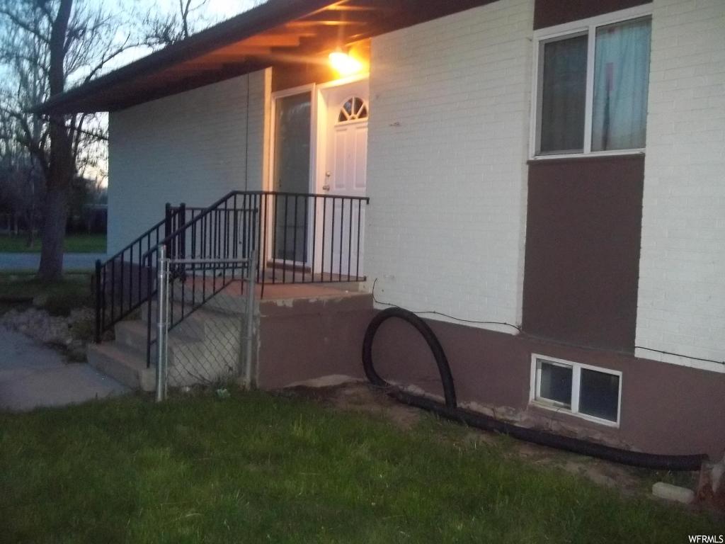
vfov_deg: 44.2
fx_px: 670
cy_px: 272
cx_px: 362
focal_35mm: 32
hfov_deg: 56.8
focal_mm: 5.7
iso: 400
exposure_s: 1/30
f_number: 2.9
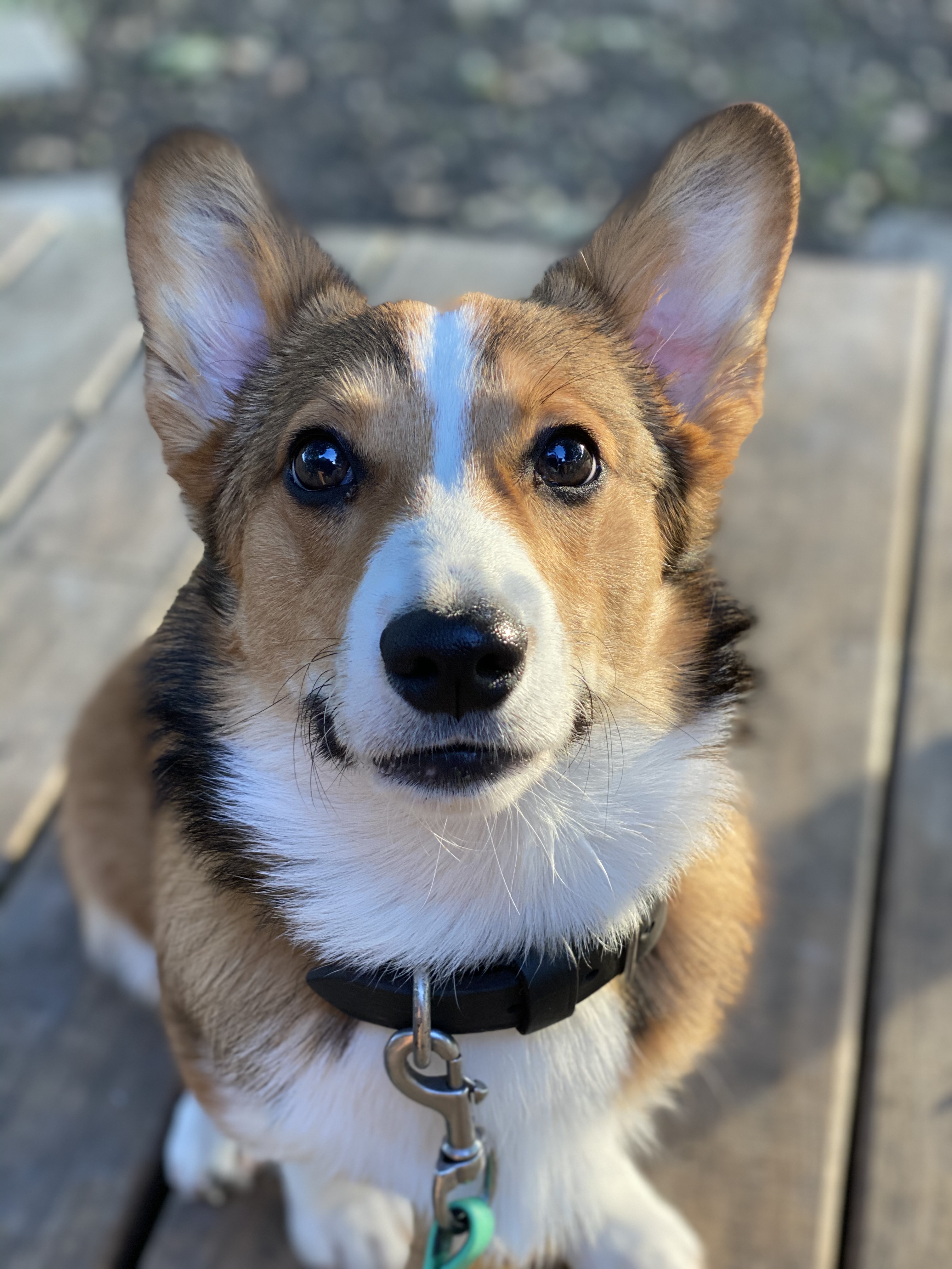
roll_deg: +2.5
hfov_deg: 28.0
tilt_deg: -37.2
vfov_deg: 36.8
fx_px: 1907
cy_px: 634
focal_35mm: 52
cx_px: 476
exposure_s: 1/122
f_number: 2
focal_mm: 6
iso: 100
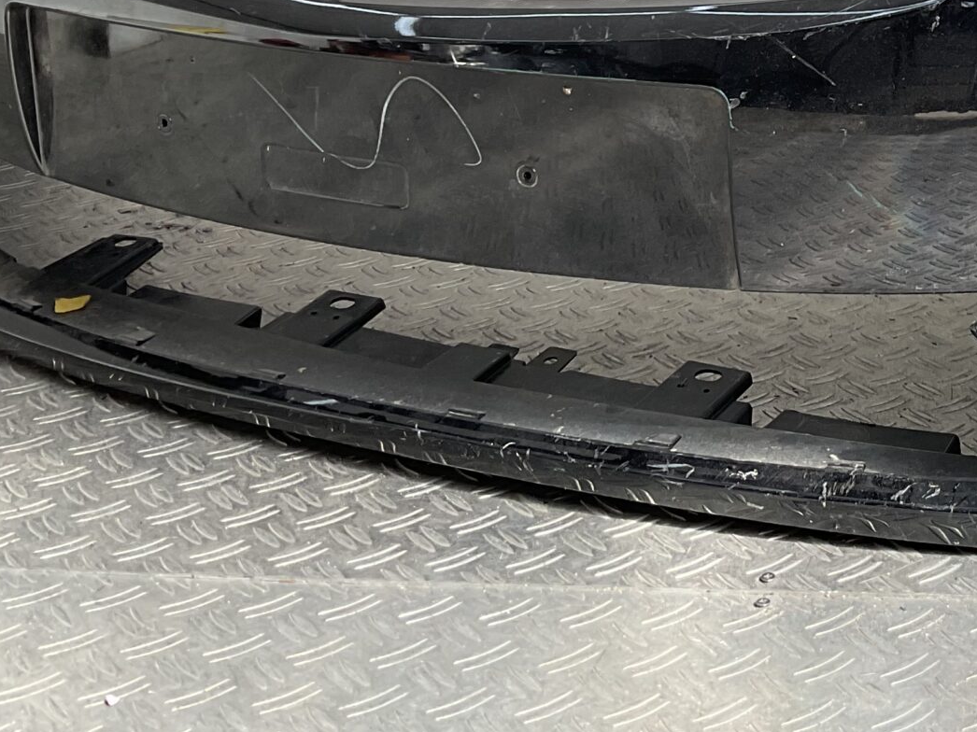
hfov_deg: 26.1
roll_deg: -2.2
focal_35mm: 71
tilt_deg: -7.4
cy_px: -115
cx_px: 967
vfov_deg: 19.6
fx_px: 2003
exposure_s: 1/360
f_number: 1.8
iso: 16
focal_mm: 3
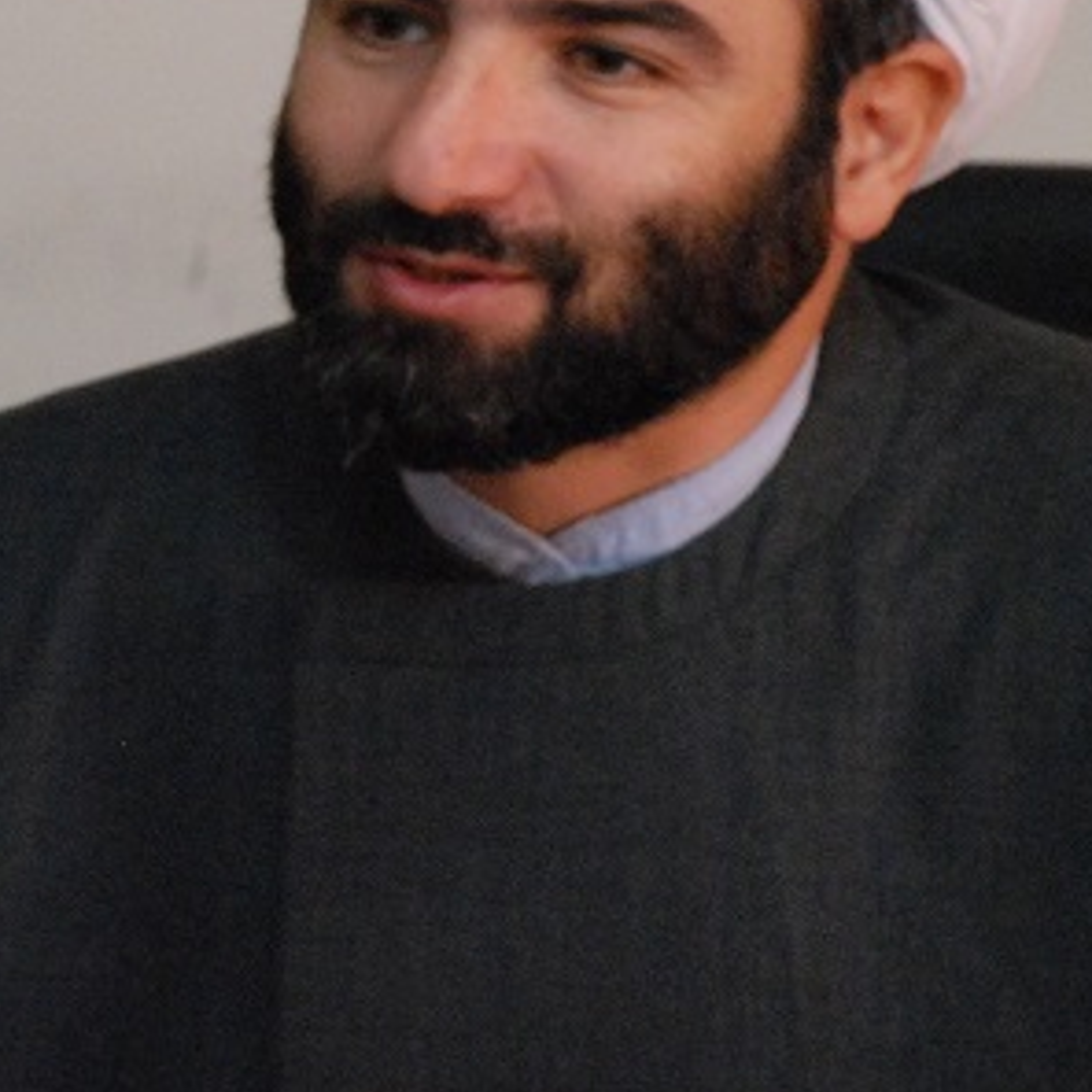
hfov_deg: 6.0
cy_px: 520
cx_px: -410
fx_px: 10361
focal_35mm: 290
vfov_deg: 6.0
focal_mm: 75
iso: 1600
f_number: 5.6
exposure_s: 1/30
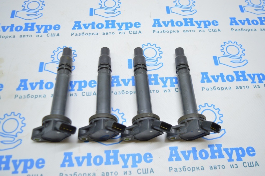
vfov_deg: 38.3
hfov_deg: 55.1
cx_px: 132
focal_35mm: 34
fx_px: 254
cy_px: 88
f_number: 3.8
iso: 400
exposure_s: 1/50
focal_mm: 23
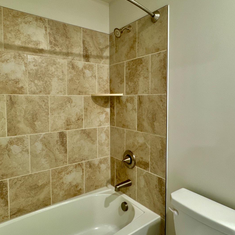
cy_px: 108
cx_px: 116
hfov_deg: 65.0
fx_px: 184
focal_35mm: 24
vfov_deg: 64.9
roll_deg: +0.2
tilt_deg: -4.1
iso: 320
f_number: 2.2
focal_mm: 2.22
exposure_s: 1/60
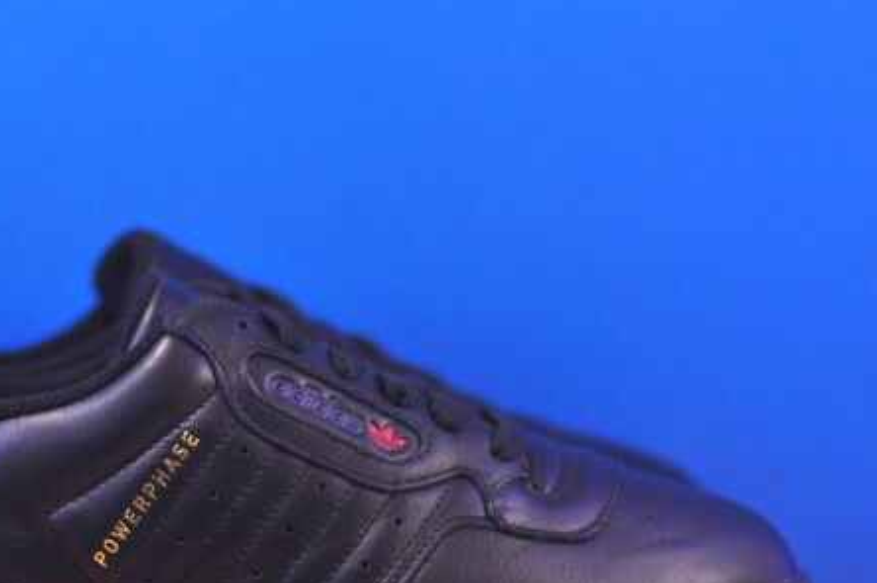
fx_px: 3285
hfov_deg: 15.1
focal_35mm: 135
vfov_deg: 10.1
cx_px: 231
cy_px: 297
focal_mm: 50
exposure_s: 1/320
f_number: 2.2
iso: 250
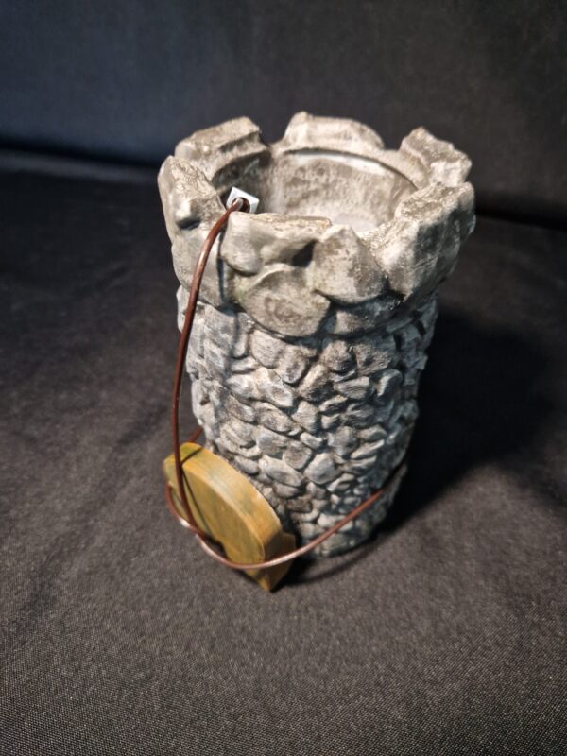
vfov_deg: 73.9
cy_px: 378
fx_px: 502
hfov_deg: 58.9
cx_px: 284
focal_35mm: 23
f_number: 1.8
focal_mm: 5.4
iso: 640
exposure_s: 1/25
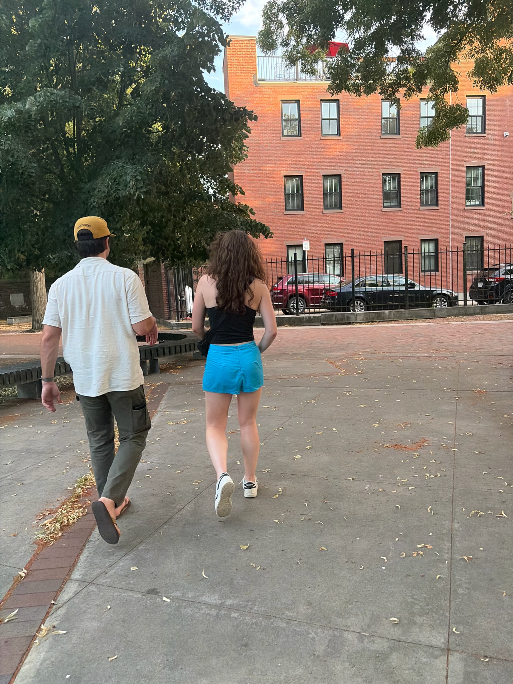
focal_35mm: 26
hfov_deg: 53.1
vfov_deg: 67.3
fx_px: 514
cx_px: 256
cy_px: 342
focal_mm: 5.96
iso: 500
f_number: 1.6
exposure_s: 1/920
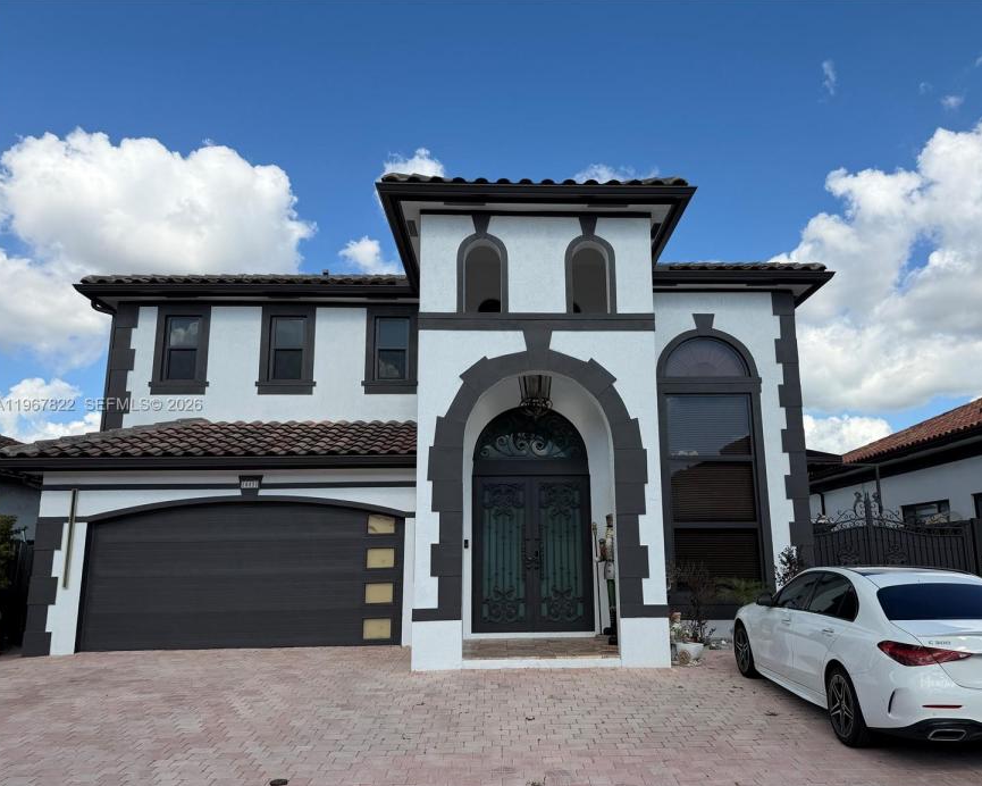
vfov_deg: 54.9
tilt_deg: +11.2
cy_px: 405
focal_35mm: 26
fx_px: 756
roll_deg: +0.6
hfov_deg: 65.9
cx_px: 535
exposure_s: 1/4673
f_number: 1.78
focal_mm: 6.76
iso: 80
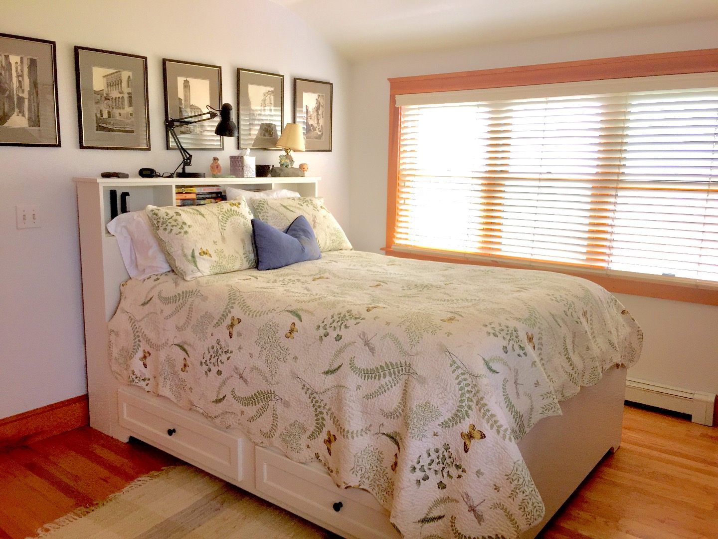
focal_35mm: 29
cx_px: 359
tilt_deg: -11.6
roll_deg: -1.5
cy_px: 270
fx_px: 602
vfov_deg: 48.2
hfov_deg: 61.7
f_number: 2.2
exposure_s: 1/60
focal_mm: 4.15
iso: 32
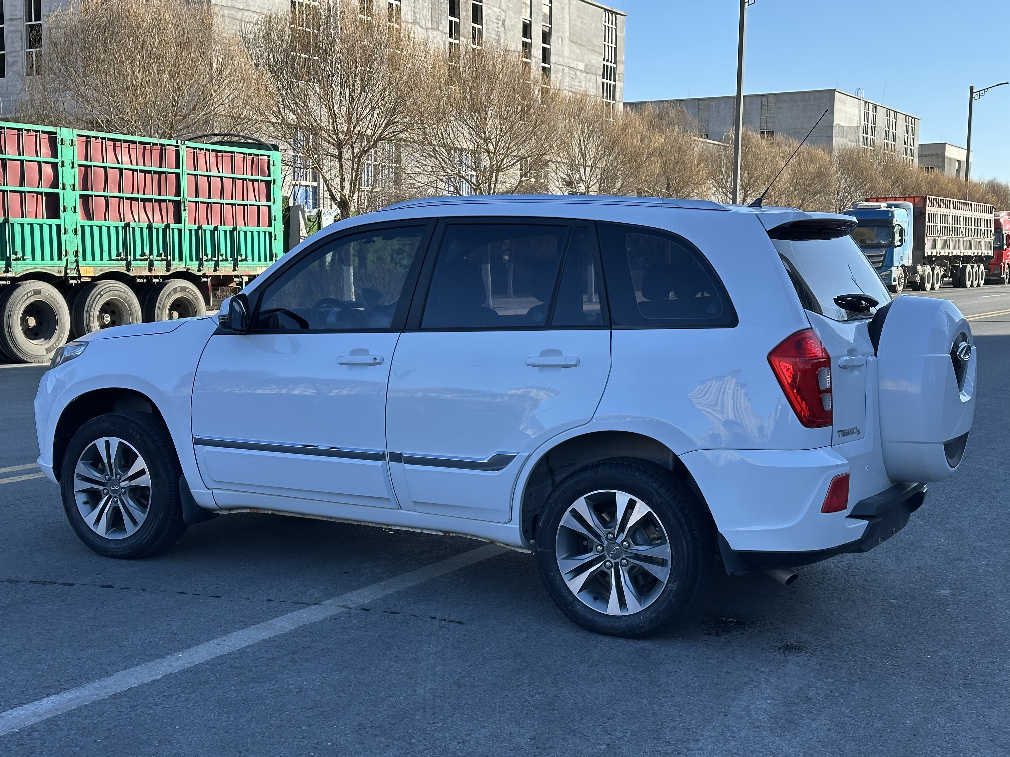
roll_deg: -0.3
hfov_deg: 39.7
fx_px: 1401
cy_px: 378
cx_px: 505
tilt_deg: -5.0
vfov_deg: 30.3
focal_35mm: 48
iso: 64
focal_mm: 6.86
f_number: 1.78
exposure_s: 1/1272
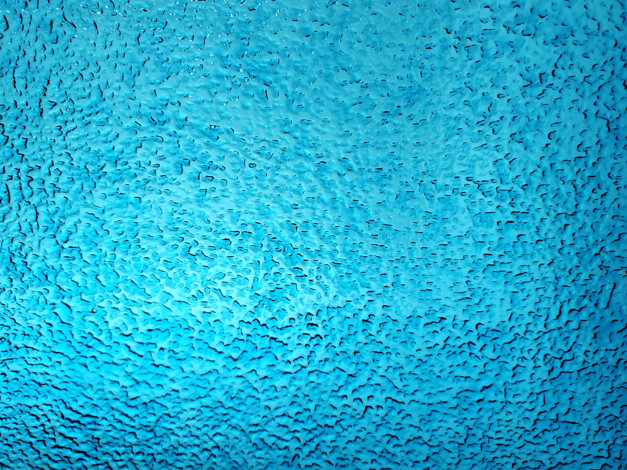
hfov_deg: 67.3
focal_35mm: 26
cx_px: 314
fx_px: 471
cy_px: 235
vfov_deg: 53.1
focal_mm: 4.3
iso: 80
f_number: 1.5
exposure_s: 1/125
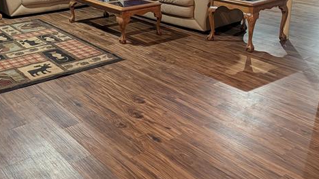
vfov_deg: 26.8
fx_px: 364
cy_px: 18
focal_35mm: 43
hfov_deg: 47.2
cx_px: 134
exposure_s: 1/60
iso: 35
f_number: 1.68
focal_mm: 6.9
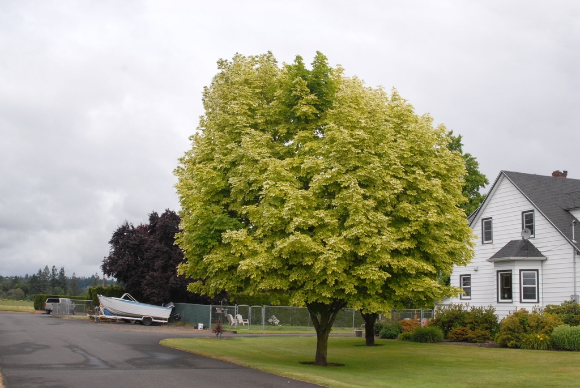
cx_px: 290
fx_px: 677
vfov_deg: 32.0
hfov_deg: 46.4
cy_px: 194
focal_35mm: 42
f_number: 10
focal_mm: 28
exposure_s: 1/400
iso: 400
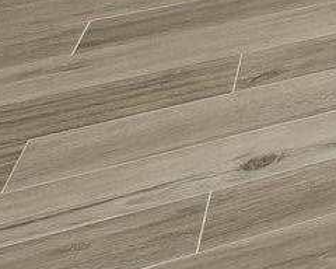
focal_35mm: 112
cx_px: 1179
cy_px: -488
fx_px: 1114
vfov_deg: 10.5
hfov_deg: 9.5
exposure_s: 1/40
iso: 400
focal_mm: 14
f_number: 8
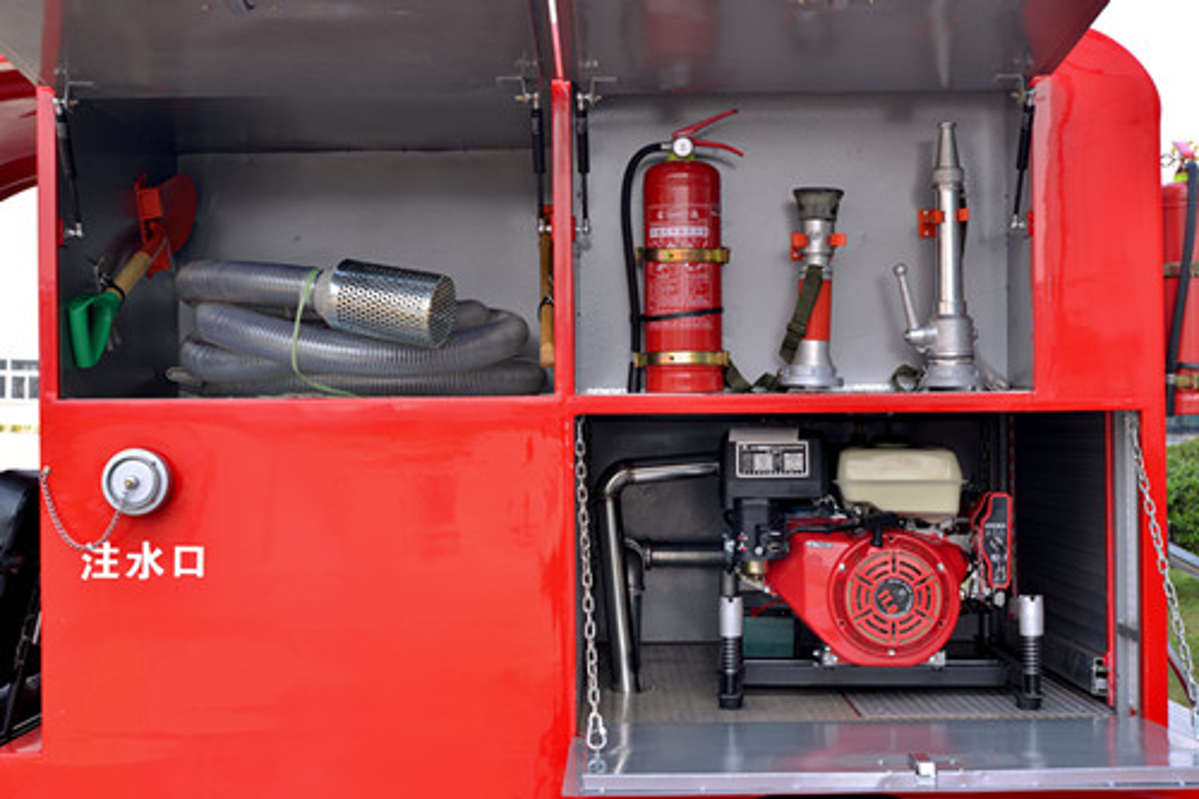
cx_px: 600
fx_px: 1665
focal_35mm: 50
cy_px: 400
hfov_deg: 39.6
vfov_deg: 27.0
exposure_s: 1/40
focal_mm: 50
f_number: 7.1
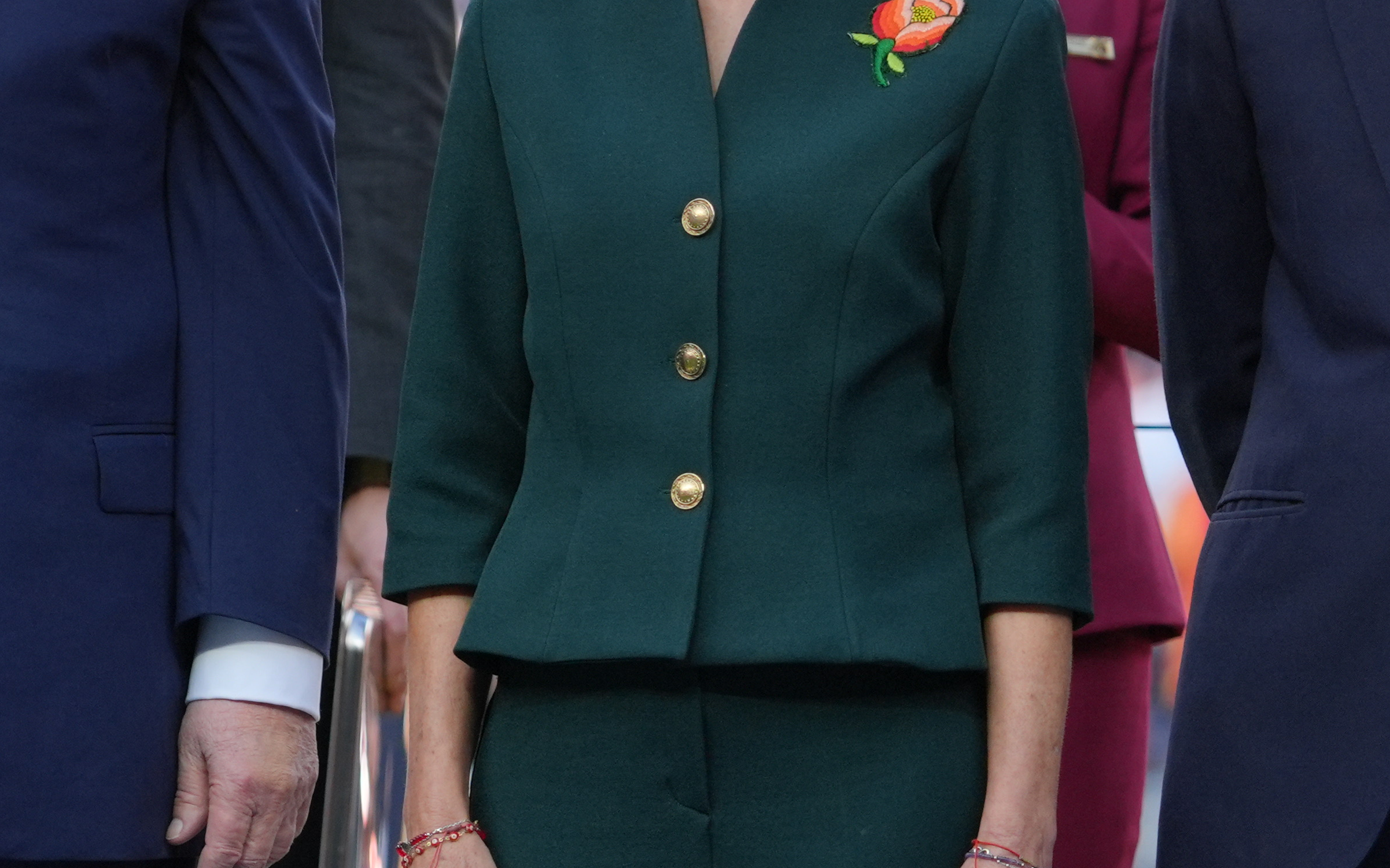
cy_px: 14
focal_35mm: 705
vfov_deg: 1.9
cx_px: 177
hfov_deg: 3.0
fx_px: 26707
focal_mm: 277
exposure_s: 1/1000
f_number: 6.3
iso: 1000
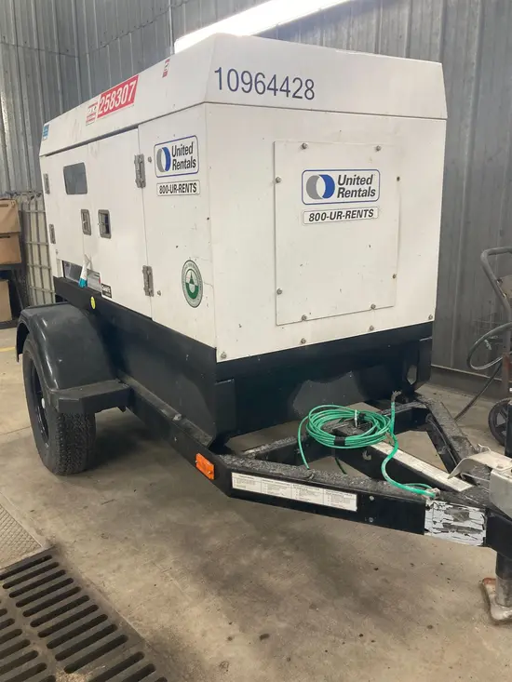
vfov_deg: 63.4
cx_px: 256
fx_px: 552
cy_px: 341
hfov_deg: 49.8
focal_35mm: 28
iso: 80
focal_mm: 3.99
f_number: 1.8
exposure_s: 1/60
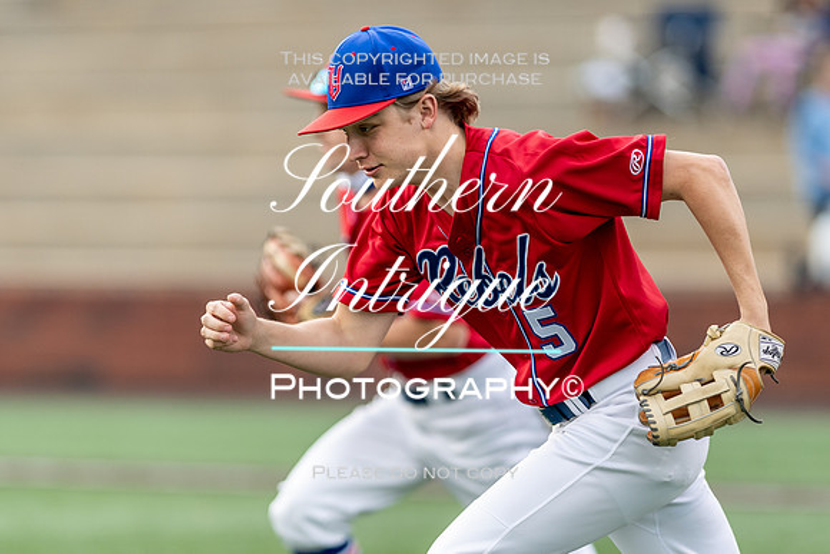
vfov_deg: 3.4
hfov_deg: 5.2
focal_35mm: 399
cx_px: 417
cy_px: 361
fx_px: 9196
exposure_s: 1/800
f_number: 2.8
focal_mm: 300
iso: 320
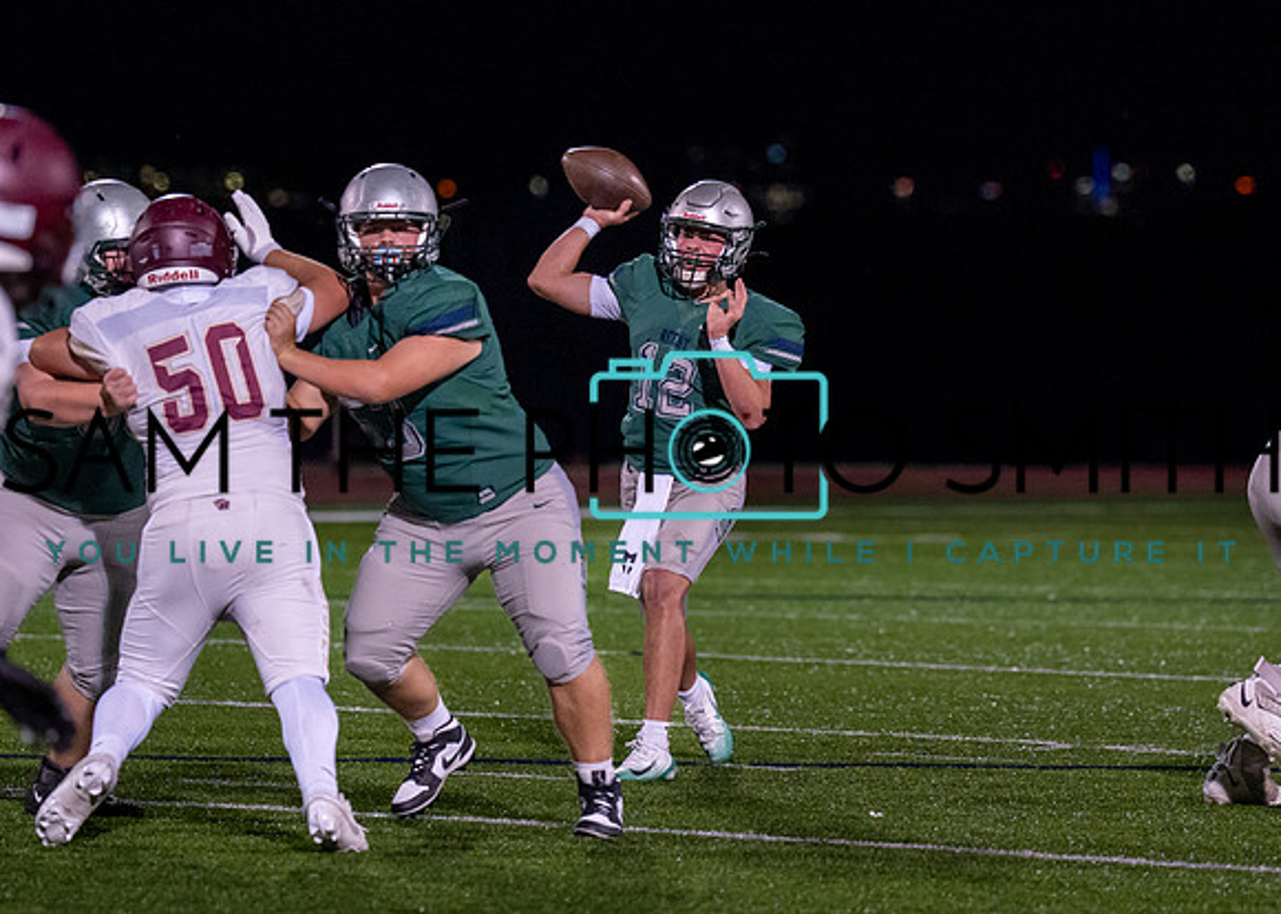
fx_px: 10361
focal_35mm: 285
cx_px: 633
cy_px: 333
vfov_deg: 5.1
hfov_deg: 7.1
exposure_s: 1/1000
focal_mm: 153
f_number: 2.8
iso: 2500
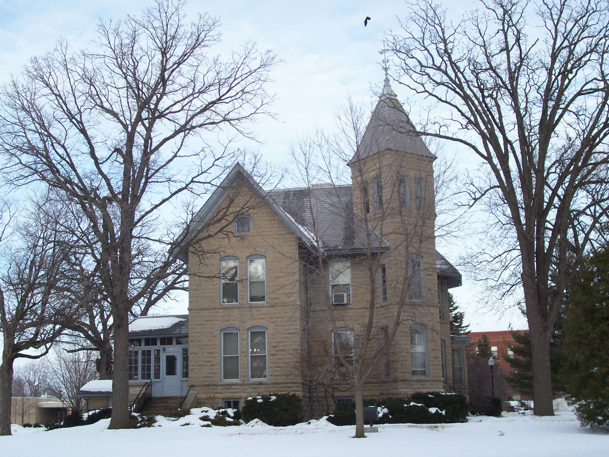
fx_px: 932
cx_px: 304
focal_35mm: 53
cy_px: 228
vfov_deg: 27.5
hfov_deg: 36.2
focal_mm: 8.7
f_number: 3.2
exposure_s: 1/397
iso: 80
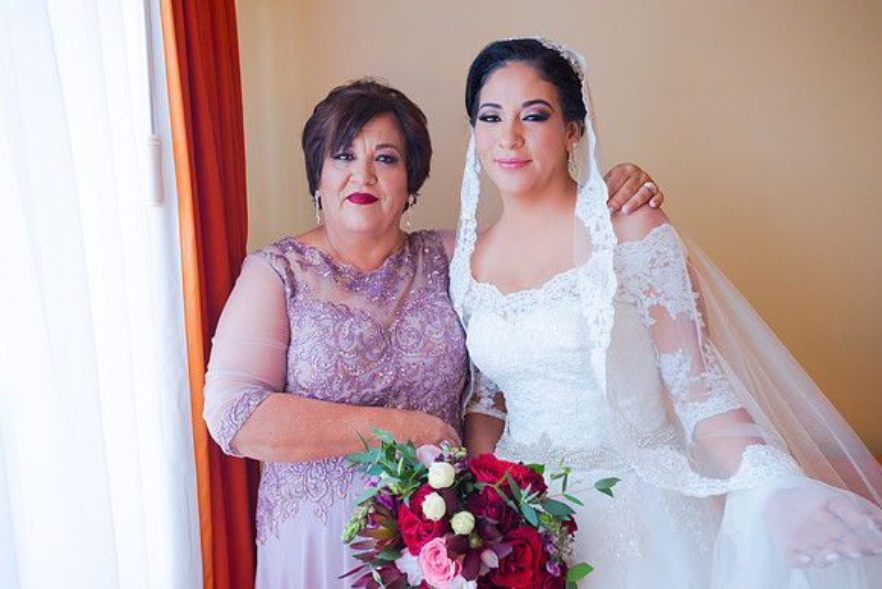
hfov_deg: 54.4
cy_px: 294
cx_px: 441
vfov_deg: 37.9
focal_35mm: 35
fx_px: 858
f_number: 3.5
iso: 1600
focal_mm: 35
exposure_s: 1/160
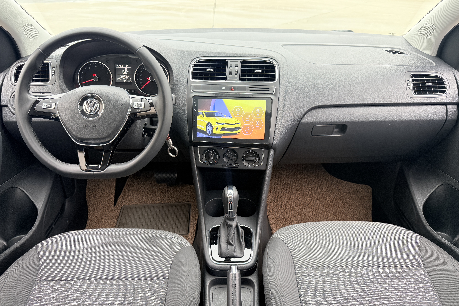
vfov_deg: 51.3
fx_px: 319
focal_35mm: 25
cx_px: 229
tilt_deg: -28.4
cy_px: 151
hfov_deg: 71.5
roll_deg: +1.3
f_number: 1.78
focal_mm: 6.76
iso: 200
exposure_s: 1/116
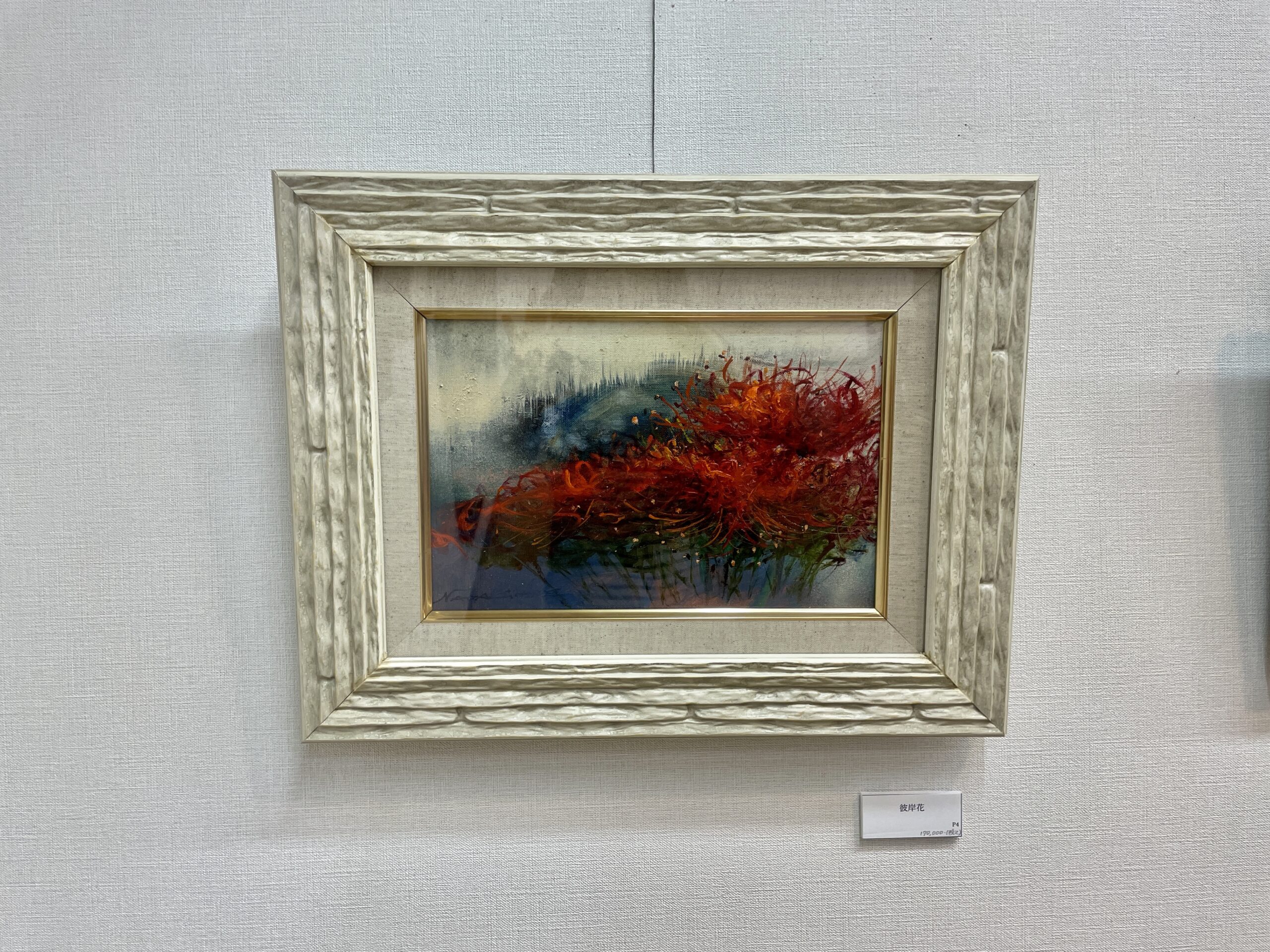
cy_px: 476
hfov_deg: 67.3
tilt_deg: -0.6
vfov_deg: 53.1
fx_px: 954
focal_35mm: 26
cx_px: 635
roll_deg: +1.7
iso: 100
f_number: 1.6
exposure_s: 1/120
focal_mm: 4.2
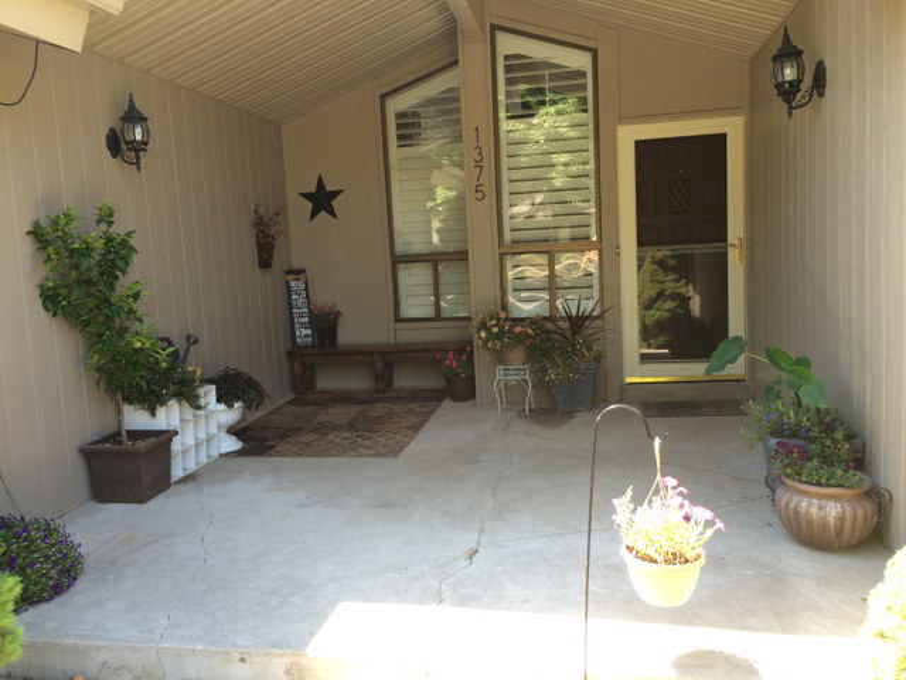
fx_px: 759
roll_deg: +3.9
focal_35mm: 29
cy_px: 340
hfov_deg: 61.7
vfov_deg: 48.2
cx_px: 453
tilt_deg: -6.1
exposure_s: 1/120
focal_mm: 4.15
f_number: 2.2
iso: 40
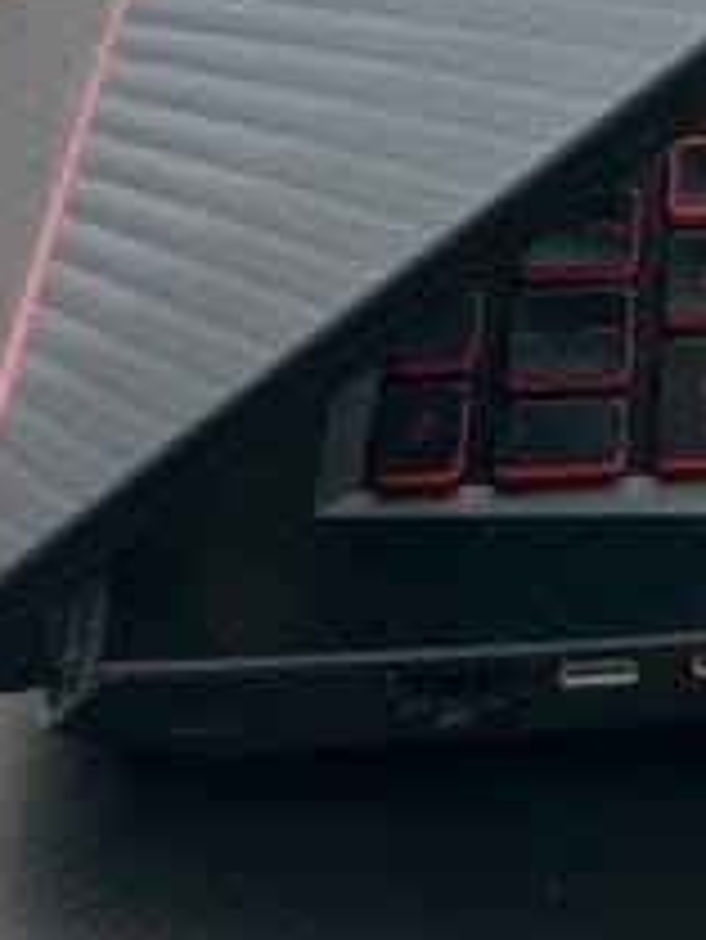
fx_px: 2499
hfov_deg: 14.8
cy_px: -63
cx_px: 1088
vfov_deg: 20.4
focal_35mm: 92
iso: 80
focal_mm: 6.86
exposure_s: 1/577
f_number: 1.78
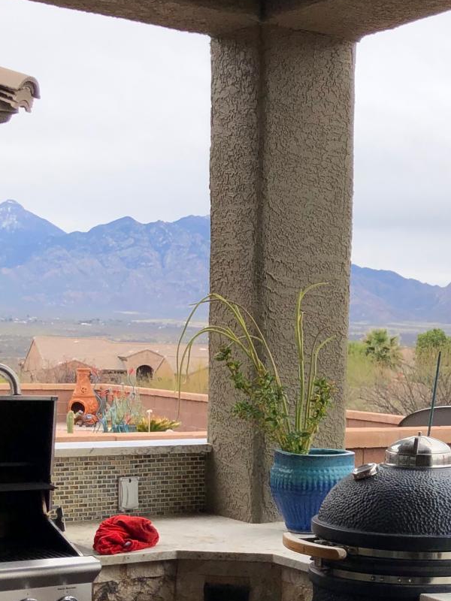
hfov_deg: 20.0
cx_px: 510
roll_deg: -1.2
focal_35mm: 70
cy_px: 455
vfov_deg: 27.4
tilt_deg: -4.8
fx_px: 1216
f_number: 1.8
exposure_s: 1/750
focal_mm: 4
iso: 20
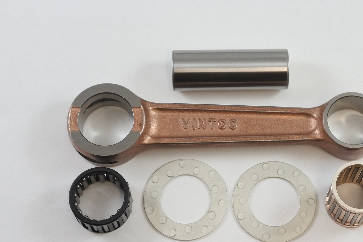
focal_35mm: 50
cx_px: 215
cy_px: 139
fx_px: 504
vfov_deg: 27.0
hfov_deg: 39.5
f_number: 4.2
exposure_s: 1/160
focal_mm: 15.7
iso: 400
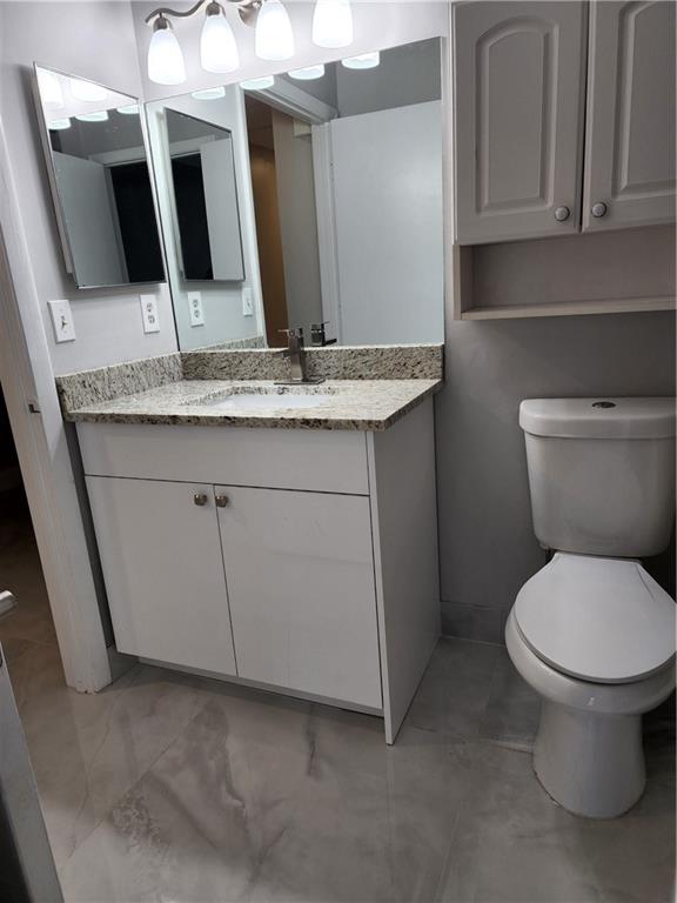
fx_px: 600
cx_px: 338
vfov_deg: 73.9
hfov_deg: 58.9
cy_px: 452
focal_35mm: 23
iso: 80
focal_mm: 6.4
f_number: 1.8
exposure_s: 1/120
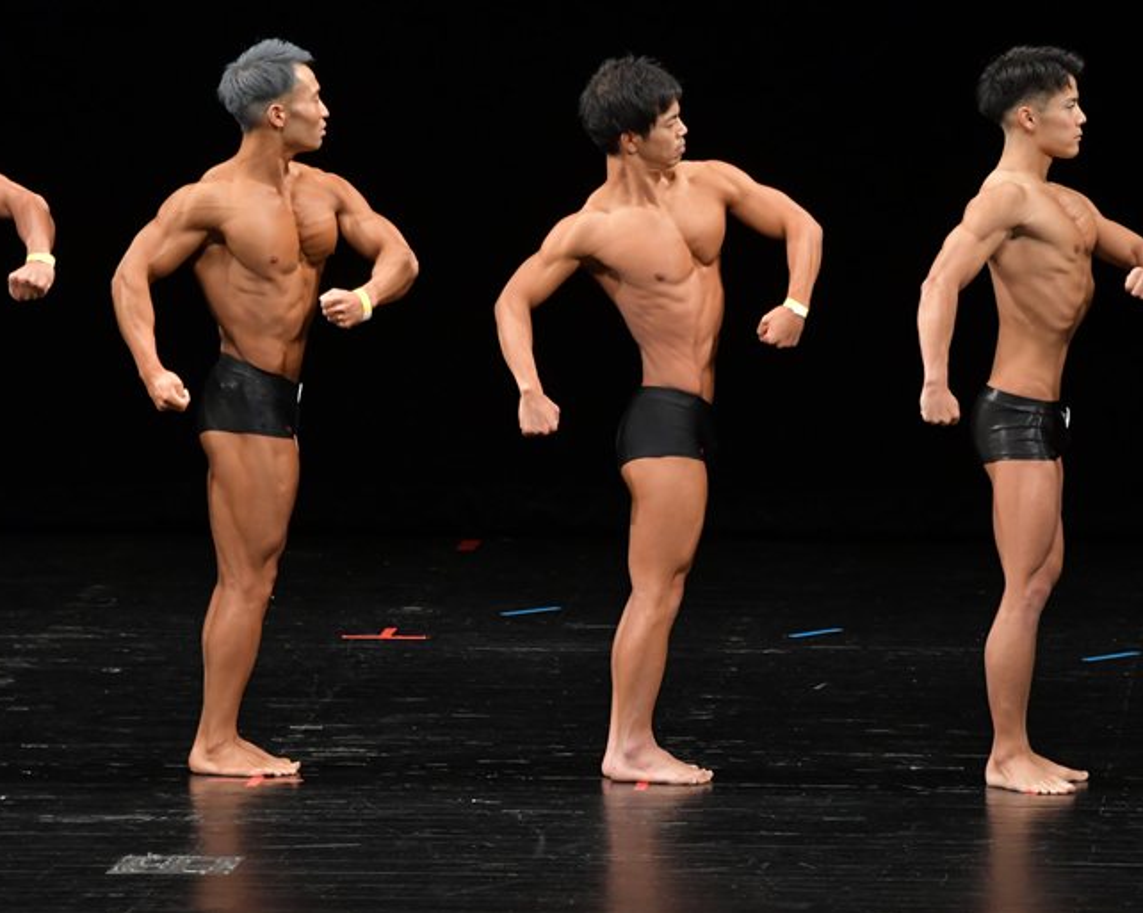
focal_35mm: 306
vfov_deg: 5.1
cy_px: 457
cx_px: 610
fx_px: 10347
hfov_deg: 6.3
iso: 2500
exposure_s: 1/400
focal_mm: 180
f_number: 5.6
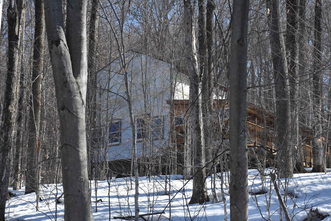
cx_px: 164
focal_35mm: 85
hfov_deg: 23.9
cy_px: 111
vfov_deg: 16.1
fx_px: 781
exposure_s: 1/400
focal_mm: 56
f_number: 8
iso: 800
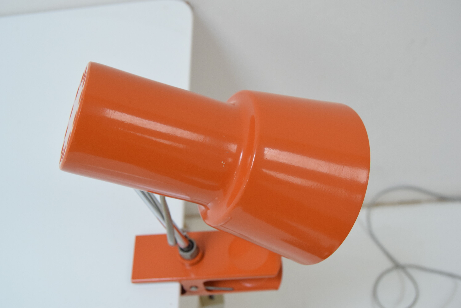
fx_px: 500
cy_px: 154
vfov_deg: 34.3
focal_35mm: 39
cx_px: 230
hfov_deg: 49.5
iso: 1600
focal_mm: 26
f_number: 5.6
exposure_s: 1/125
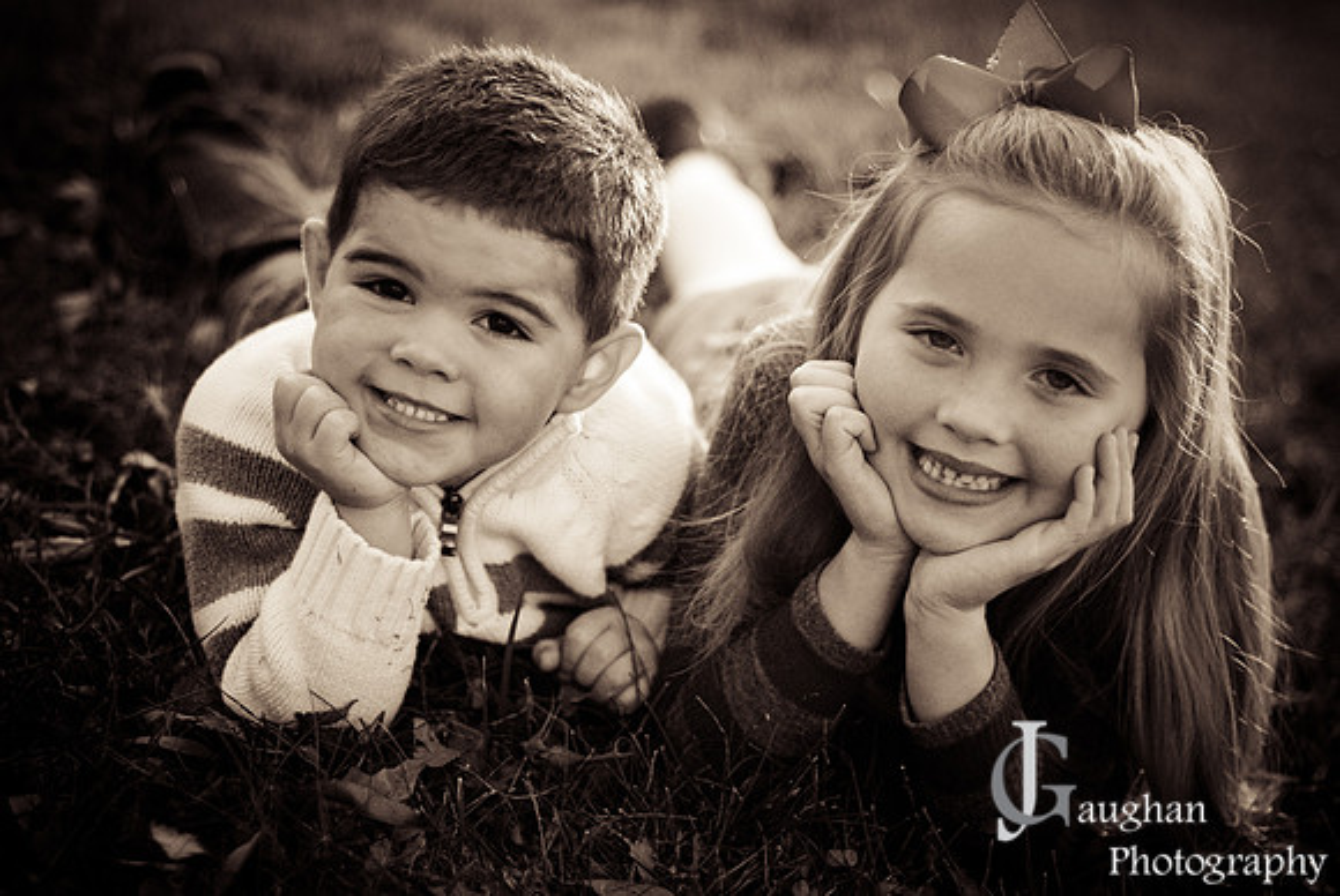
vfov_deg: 18.2
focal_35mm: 75
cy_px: 448
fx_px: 2794
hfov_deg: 27.0
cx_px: 670
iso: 640
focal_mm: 50
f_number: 1.8
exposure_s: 1/2500
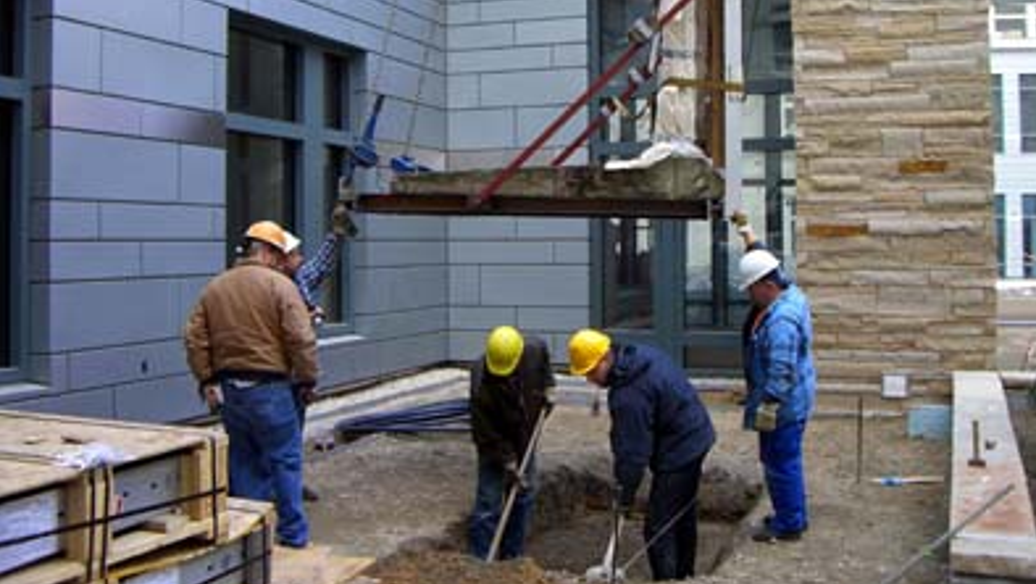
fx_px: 1154
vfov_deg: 28.3
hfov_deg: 48.3
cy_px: 216
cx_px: 523
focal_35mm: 42
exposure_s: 1/80
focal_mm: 6.2
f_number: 2.7
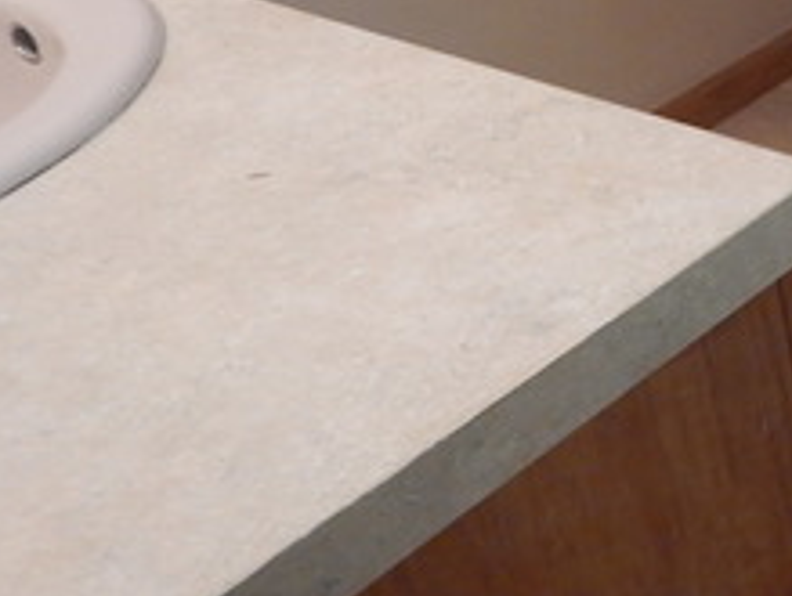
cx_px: 1121
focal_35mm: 70
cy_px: 141
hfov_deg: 23.4
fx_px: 1604
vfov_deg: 20.9
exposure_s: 1/30
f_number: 2.8
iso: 360
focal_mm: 4.3
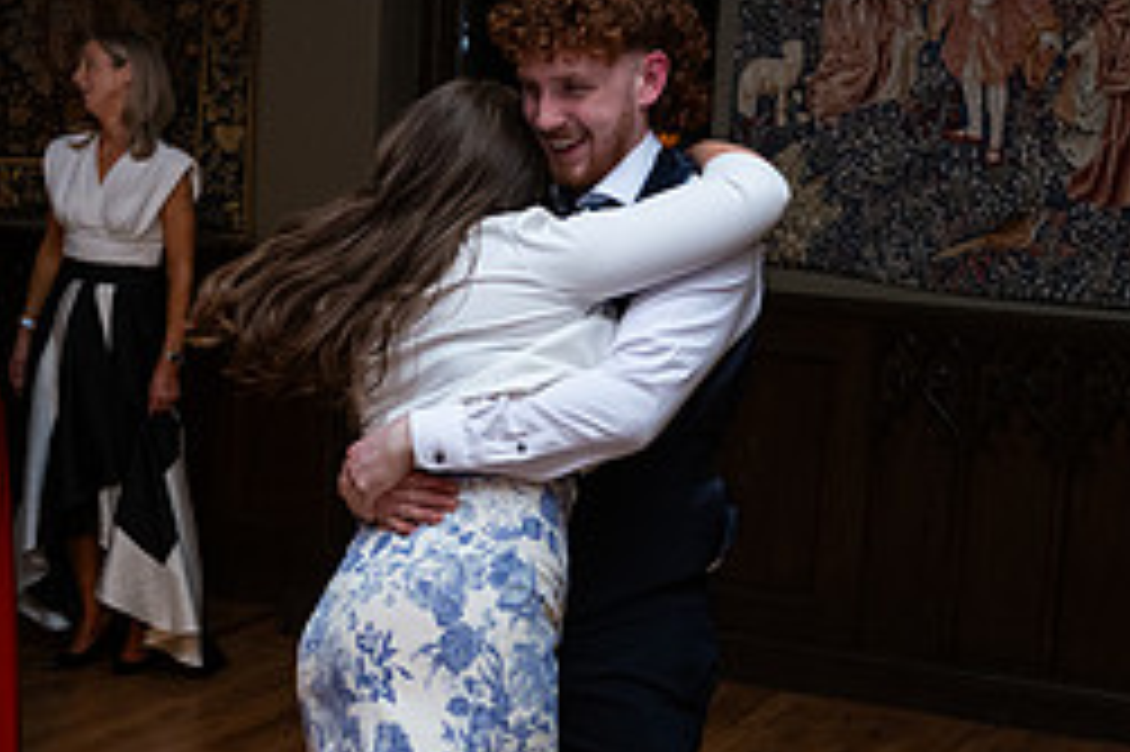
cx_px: 536
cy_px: 516
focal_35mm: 74
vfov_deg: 18.3
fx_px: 2321
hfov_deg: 27.4
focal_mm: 32
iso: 800
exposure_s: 1/160
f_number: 3.5
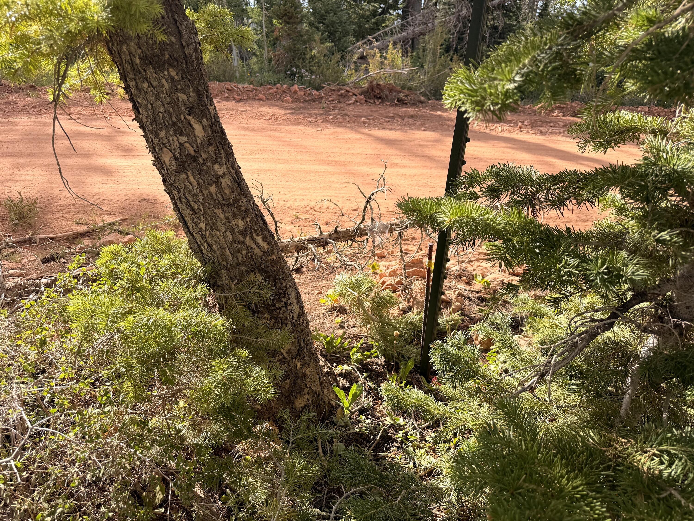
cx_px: 347
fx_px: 481
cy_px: 260
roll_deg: +0.1
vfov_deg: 56.8
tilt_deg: -29.9
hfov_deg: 71.6
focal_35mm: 24
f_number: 1.78
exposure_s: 1/1385
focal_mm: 6.76
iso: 80
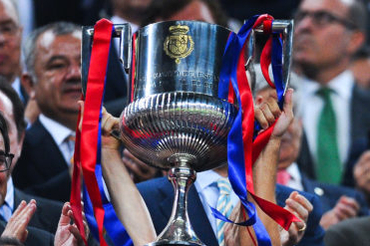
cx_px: 210
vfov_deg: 1.7
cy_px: 246
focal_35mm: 828
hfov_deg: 2.5
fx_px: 8506
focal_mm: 400
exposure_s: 1/640
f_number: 3.2
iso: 2000
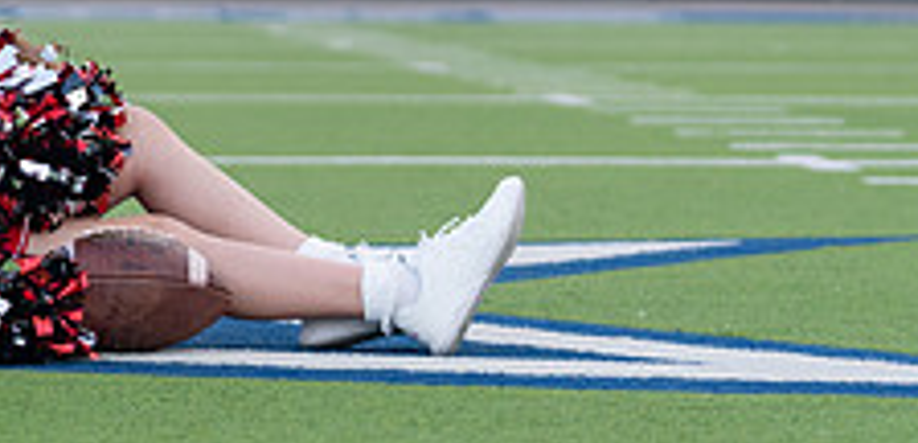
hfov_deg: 11.0
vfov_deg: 5.4
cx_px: -111
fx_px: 4711
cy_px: 53
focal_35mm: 200
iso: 250
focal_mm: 70
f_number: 2.8
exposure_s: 1/400
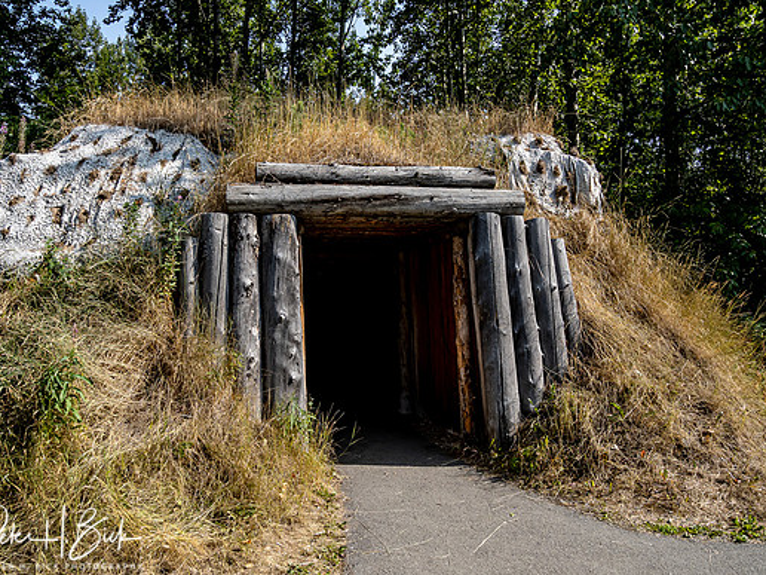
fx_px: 597
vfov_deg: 51.3
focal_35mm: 27
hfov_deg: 65.3
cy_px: 295
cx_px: 361
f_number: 5.6
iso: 400
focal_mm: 12
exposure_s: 1/800
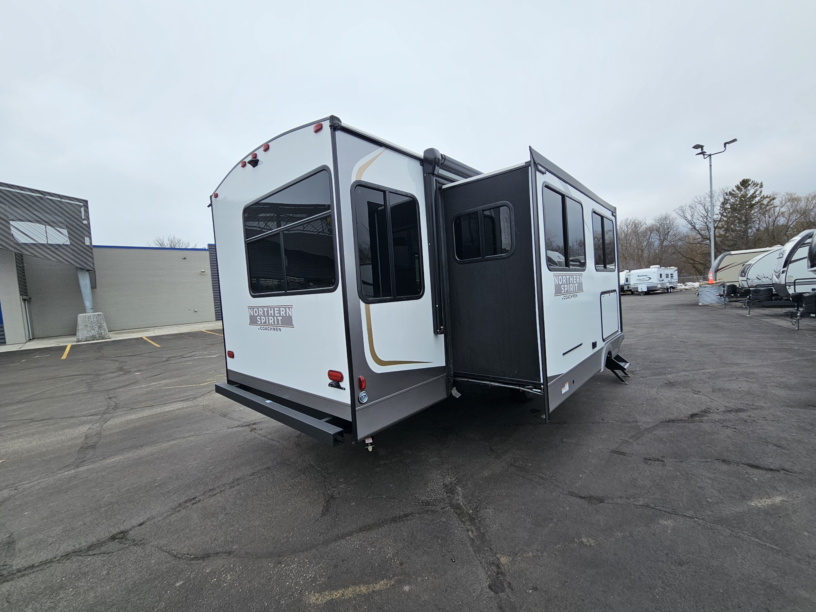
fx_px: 306
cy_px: 306
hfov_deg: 106.2
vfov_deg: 89.9
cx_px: 408
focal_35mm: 13
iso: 50
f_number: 2.2
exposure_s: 1/2500
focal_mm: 2.2
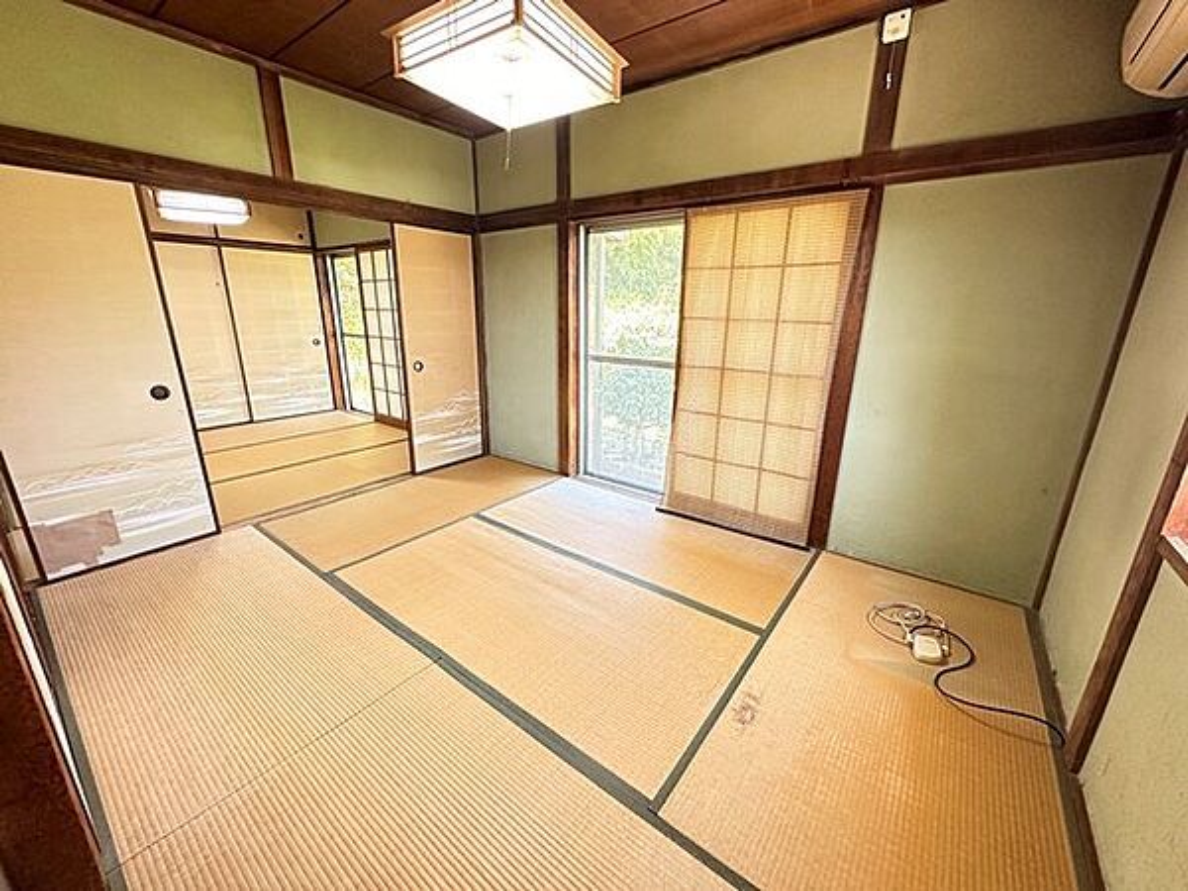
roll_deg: -1.3
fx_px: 480
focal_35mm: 14
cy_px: 446
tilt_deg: -15.8
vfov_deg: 85.7
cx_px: 594
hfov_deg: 102.1
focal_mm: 2.22
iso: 320
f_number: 2.2
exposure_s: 1/99
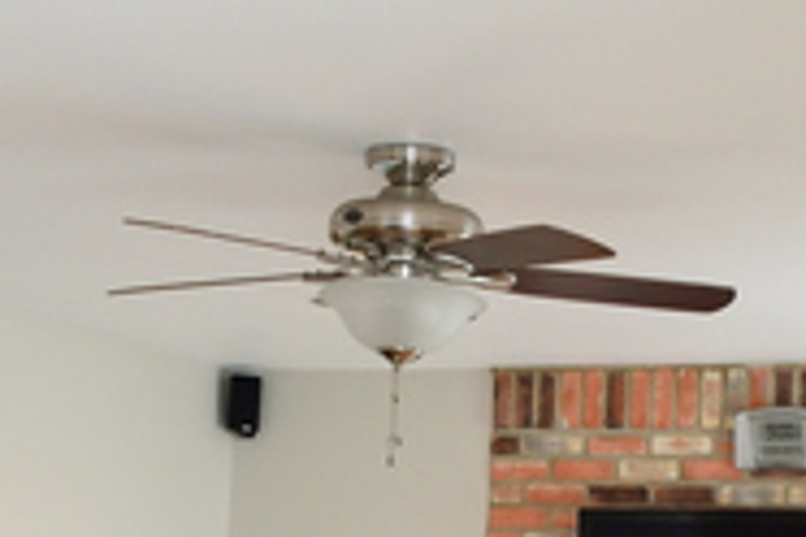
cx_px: 351
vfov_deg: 14.0
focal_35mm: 93
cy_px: 725
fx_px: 2082
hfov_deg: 21.9
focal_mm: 18
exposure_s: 1/80
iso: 1600
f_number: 4.5
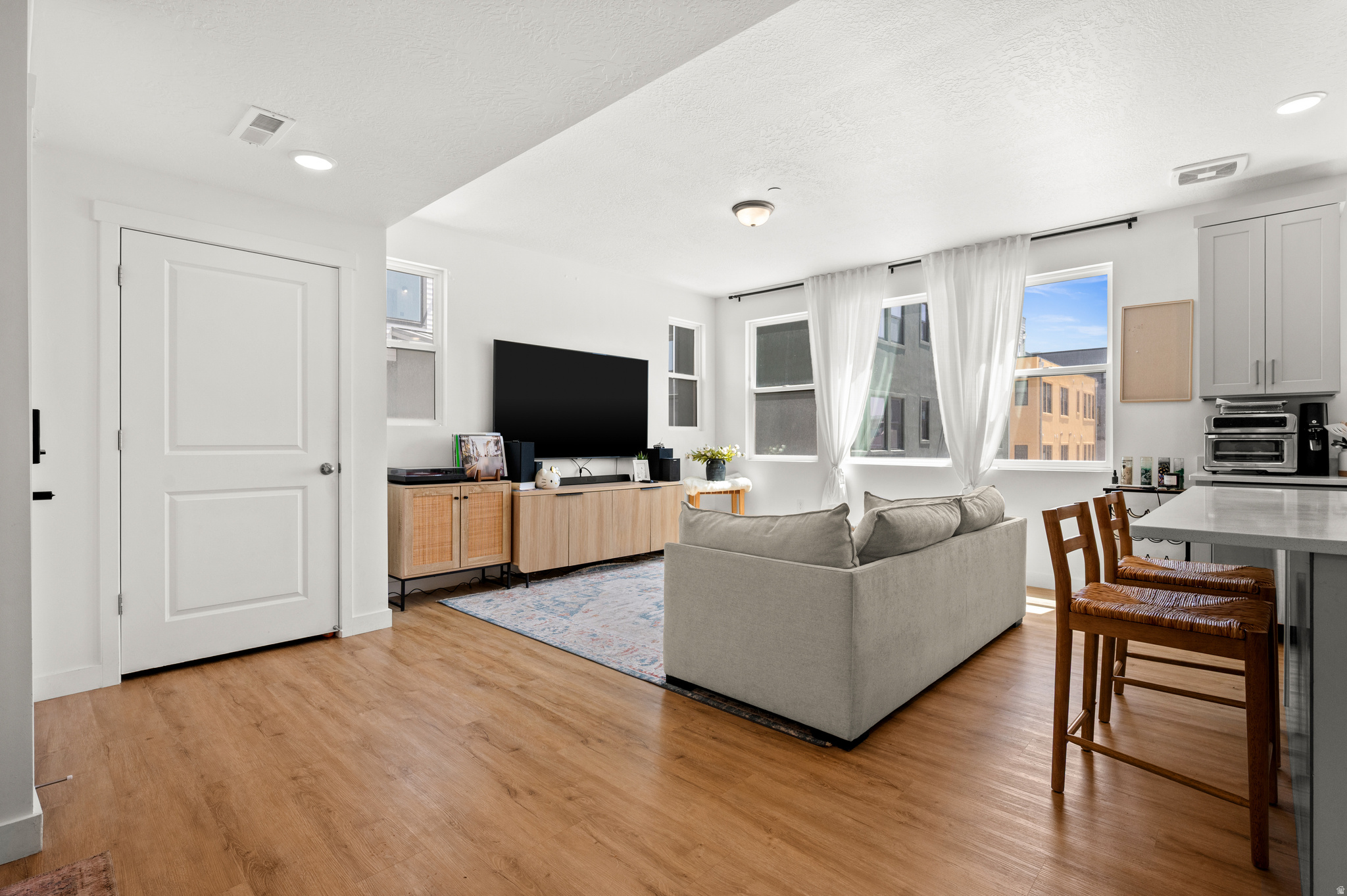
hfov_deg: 95.0
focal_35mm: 16
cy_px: 448
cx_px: 674
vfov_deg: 72.0
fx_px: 617
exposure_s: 1/50
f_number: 7.1
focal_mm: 16.5
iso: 500
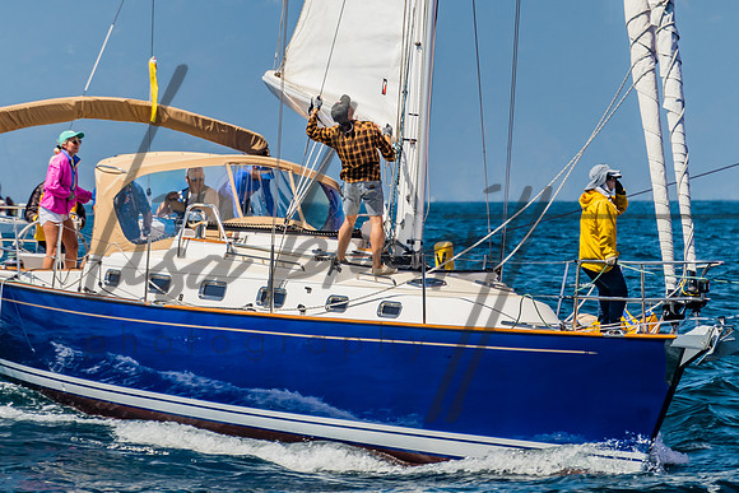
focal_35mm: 420
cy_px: -4
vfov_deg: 3.3
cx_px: 274
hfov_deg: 4.9
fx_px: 8630
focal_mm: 200
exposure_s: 1/400
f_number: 6.3
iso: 160
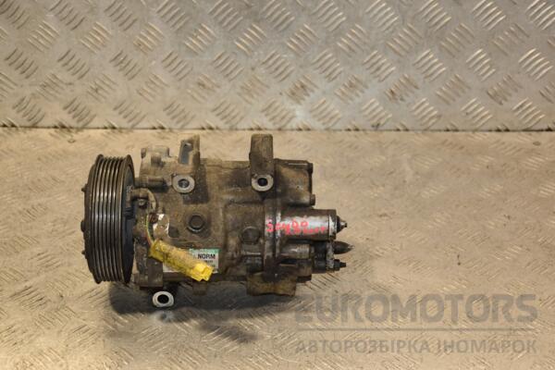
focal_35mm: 68
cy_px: 185
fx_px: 1041
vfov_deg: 20.2
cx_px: 278
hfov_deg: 29.9
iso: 800
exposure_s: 1/160
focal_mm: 45
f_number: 4.8
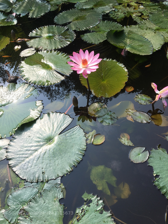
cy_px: 112
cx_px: 84
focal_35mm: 29
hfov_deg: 48.2
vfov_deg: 61.7
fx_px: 188
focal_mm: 4.15
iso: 25
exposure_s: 1/725
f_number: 2.2
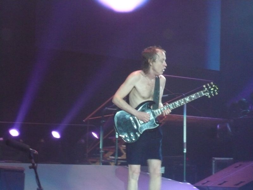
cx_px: 126
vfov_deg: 14.8
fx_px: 731
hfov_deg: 19.6
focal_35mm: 100
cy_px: 95
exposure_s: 1/30
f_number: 5.6
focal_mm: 16.4
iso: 640
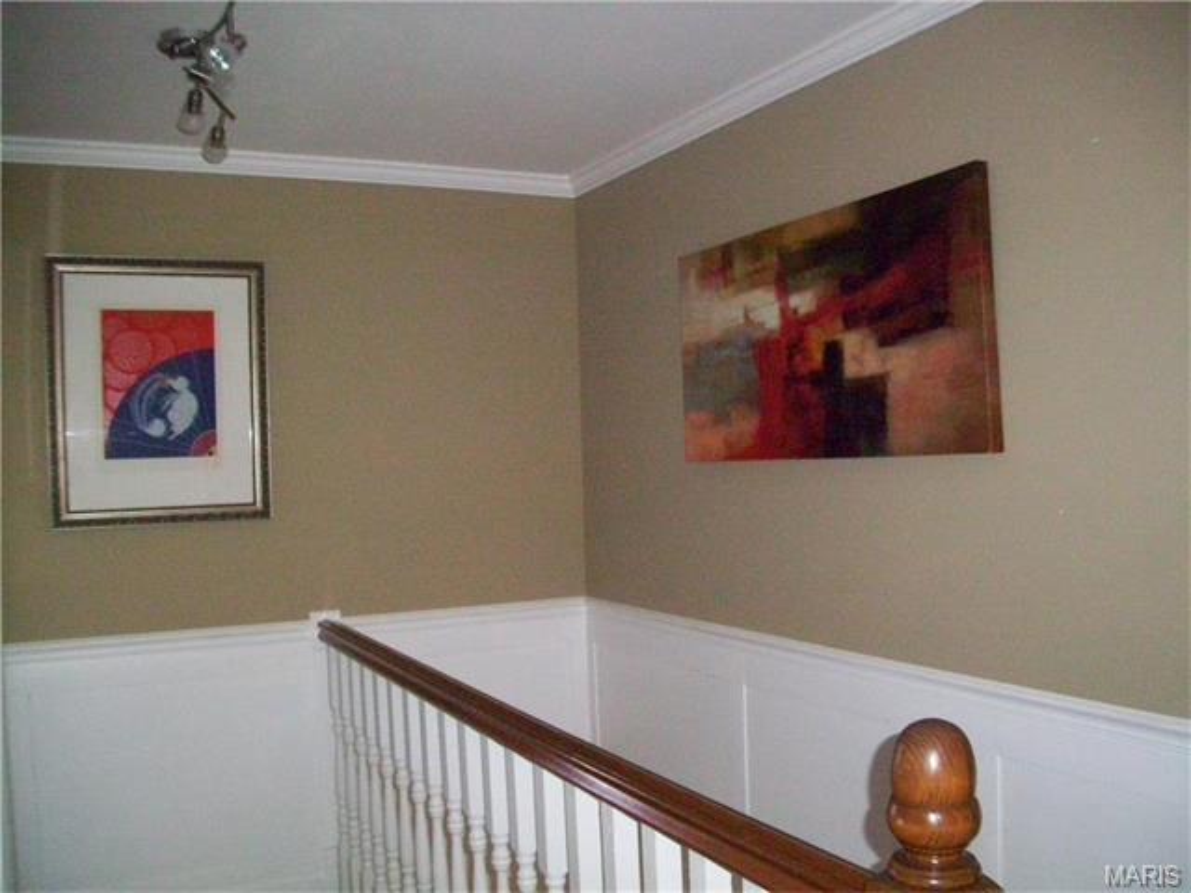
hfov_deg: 56.8
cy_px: 446
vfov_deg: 44.2
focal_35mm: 32
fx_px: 1101
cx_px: 596
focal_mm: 5.7
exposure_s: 1/40
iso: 640
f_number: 2.9
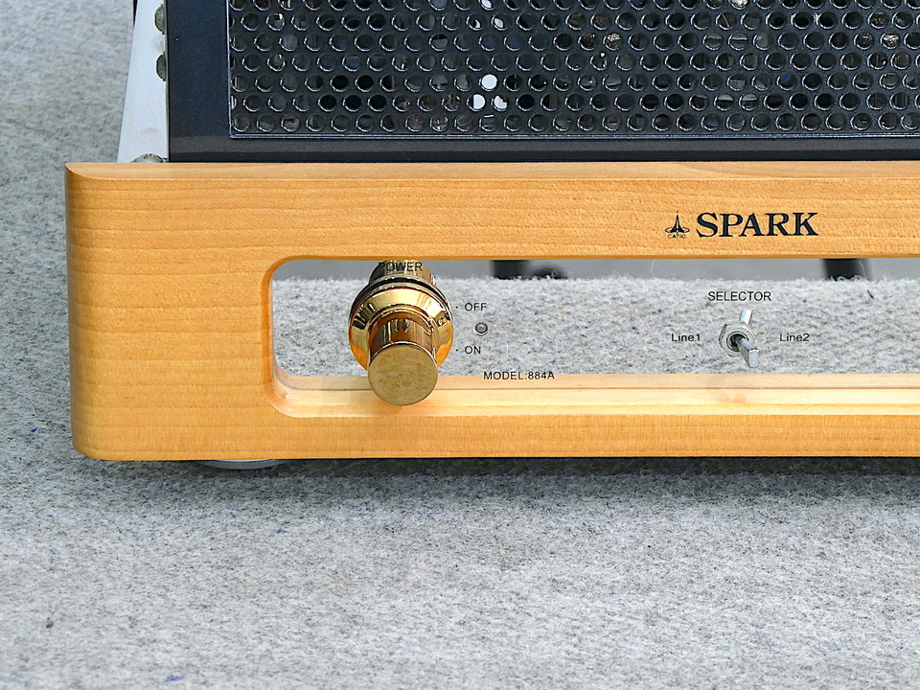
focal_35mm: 185
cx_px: 460
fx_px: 4917
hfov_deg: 10.7
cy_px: 345
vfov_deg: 8.0
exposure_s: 1/15
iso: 200
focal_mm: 33.2
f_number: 5.6
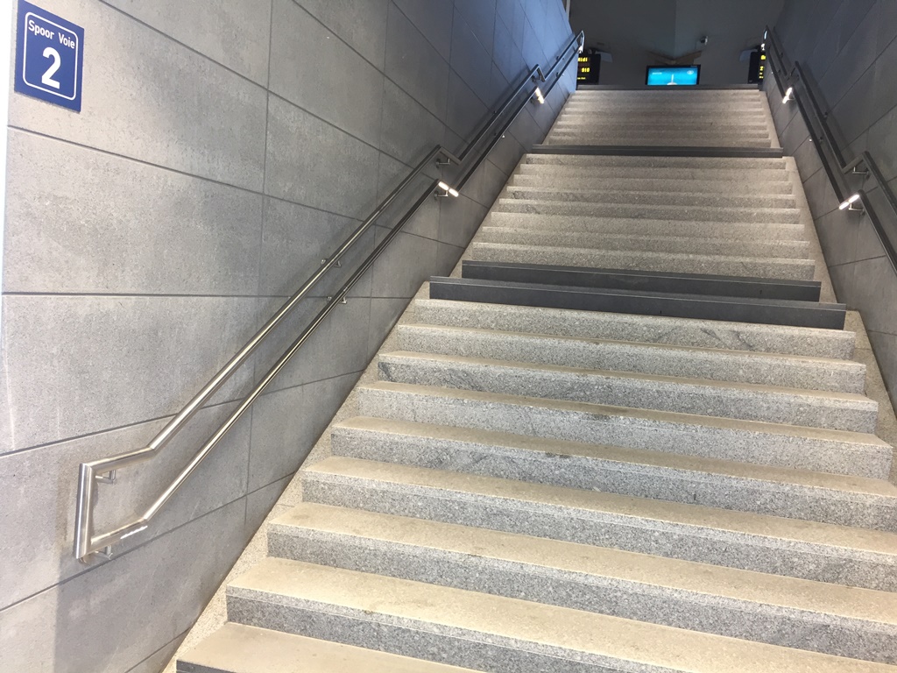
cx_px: 448
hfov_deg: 61.7
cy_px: 336
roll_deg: -4.8
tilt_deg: -3.4
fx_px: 751
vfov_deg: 48.2
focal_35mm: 29
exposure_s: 1/33
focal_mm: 4.15
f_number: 2.2
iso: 80
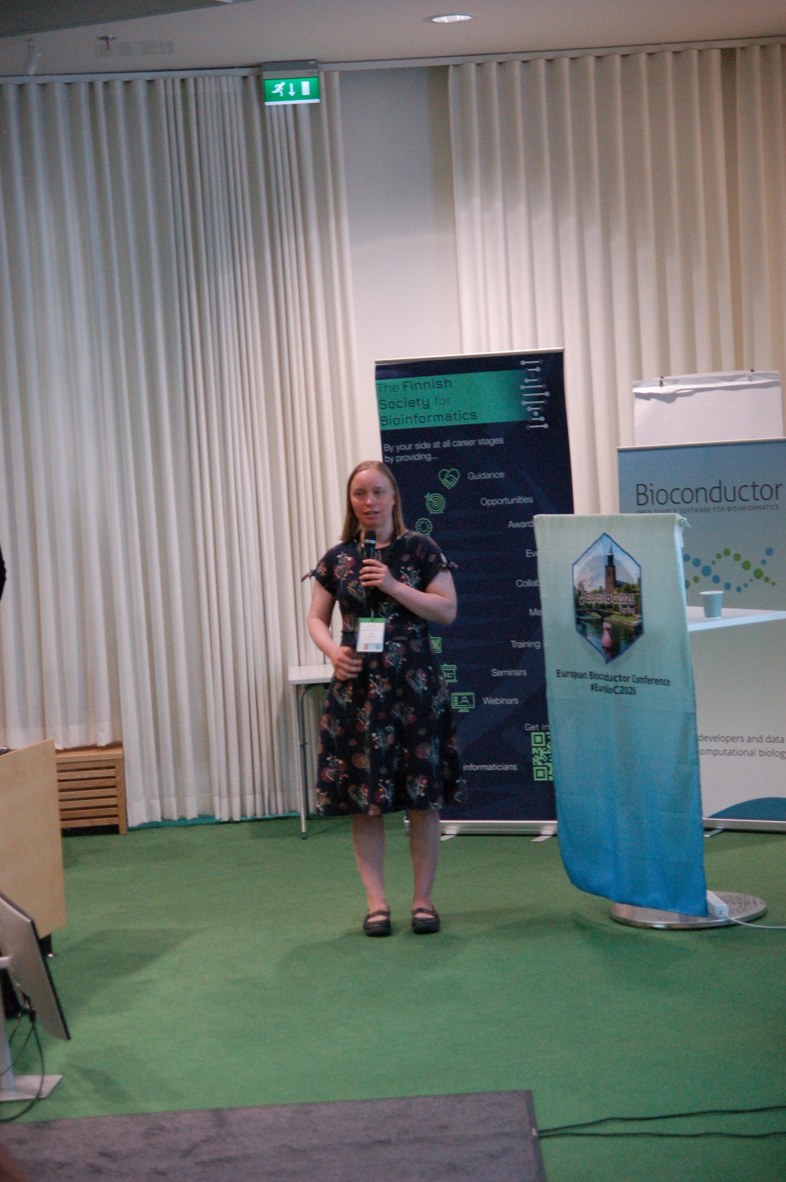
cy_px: 591
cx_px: 393
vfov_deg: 27.0
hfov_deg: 18.2
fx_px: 2460
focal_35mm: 75
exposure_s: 1/125
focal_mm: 50
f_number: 2.8
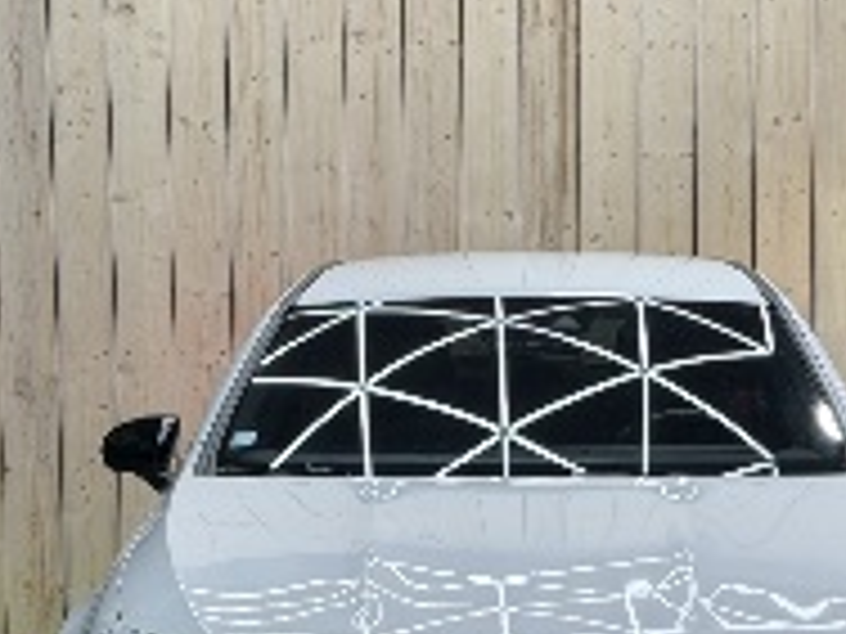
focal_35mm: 106
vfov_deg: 13.9
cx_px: 522
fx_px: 2591
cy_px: 522
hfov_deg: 18.5
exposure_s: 1/192
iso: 50
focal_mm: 6.76
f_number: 1.78
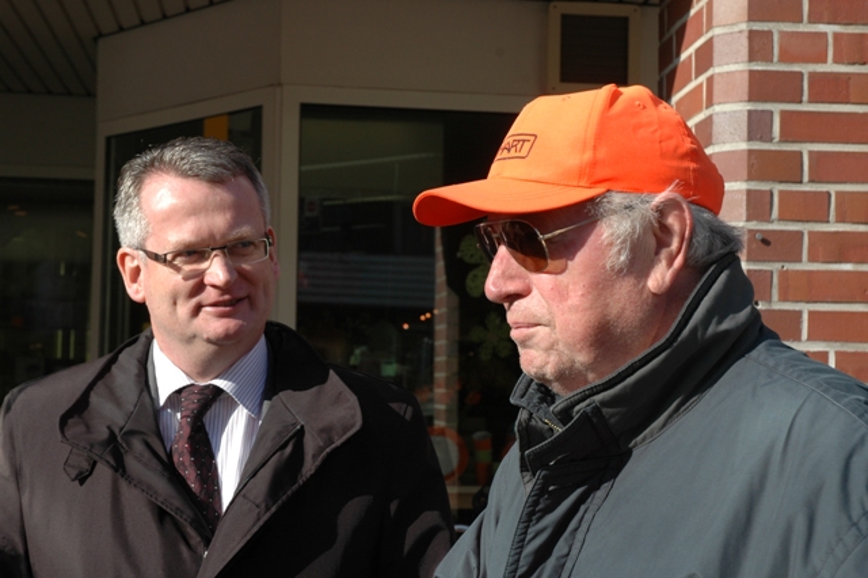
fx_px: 1590
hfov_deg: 30.5
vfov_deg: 20.6
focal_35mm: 66
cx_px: 434
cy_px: 289
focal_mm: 44
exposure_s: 1/320
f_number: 9
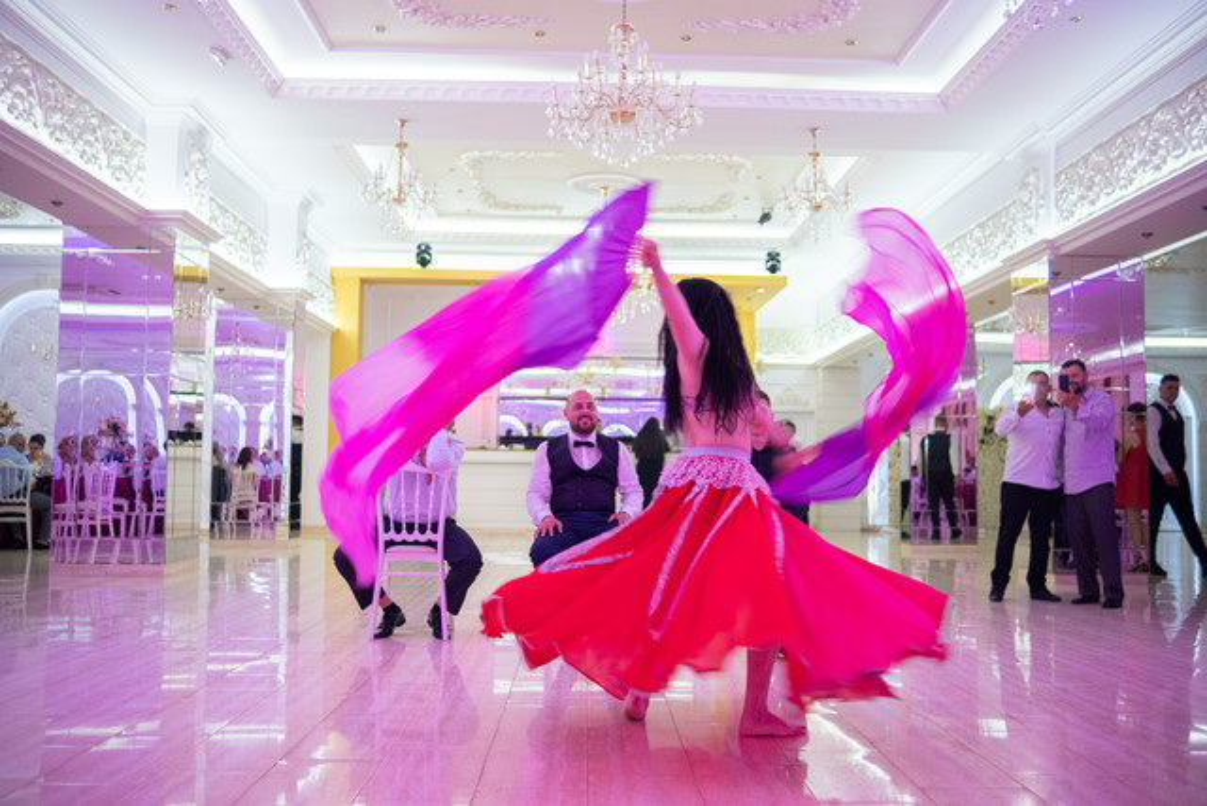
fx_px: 1174
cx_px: 604
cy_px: 403
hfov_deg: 54.4
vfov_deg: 37.9
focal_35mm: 35
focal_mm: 23
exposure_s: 1/60
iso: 1250
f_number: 1.4
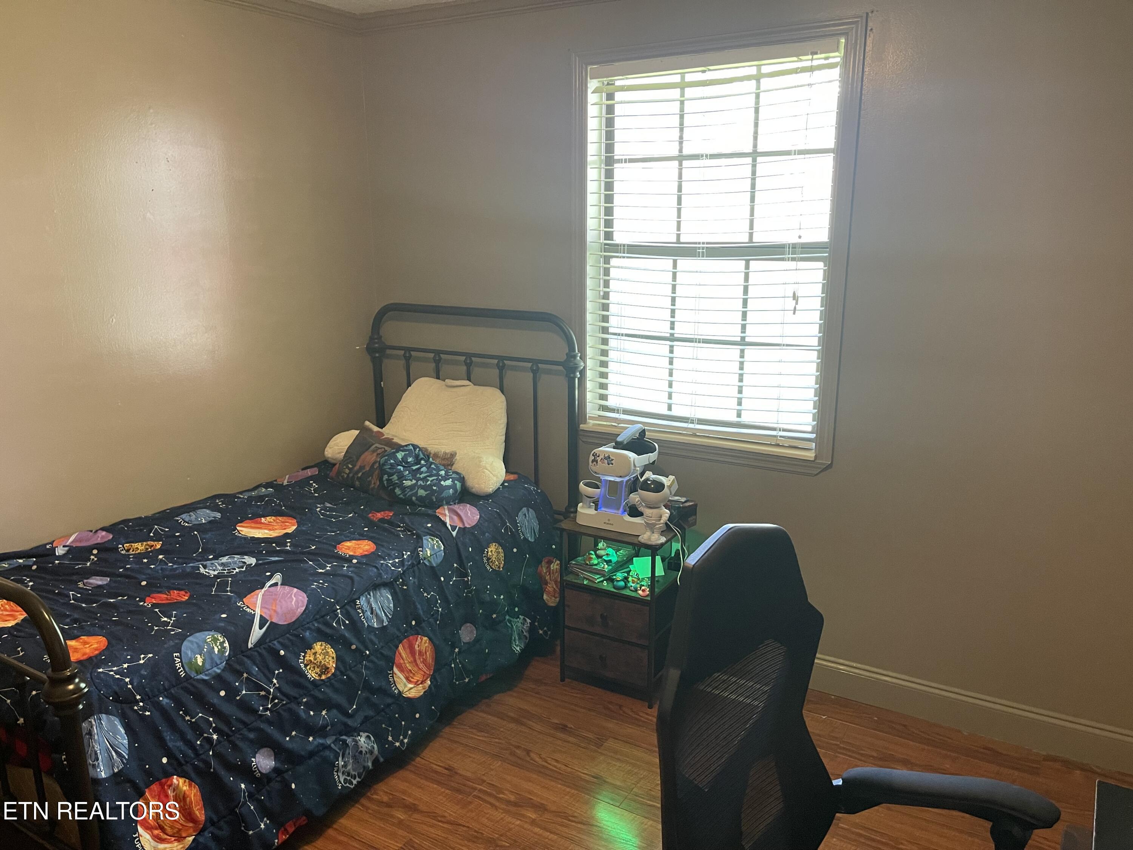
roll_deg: -0.1
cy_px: 425
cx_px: 566
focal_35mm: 25
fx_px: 818
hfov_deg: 69.4
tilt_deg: -14.1
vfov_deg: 54.9
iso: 400
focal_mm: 5.1
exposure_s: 1/60
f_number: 1.6
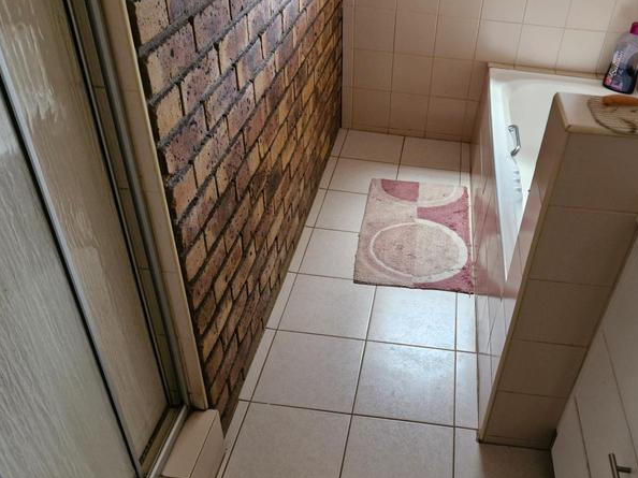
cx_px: 393
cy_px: 261
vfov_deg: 45.4
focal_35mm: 31
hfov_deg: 57.7
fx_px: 571
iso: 800
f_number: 1.8
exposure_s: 1/100
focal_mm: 5.54
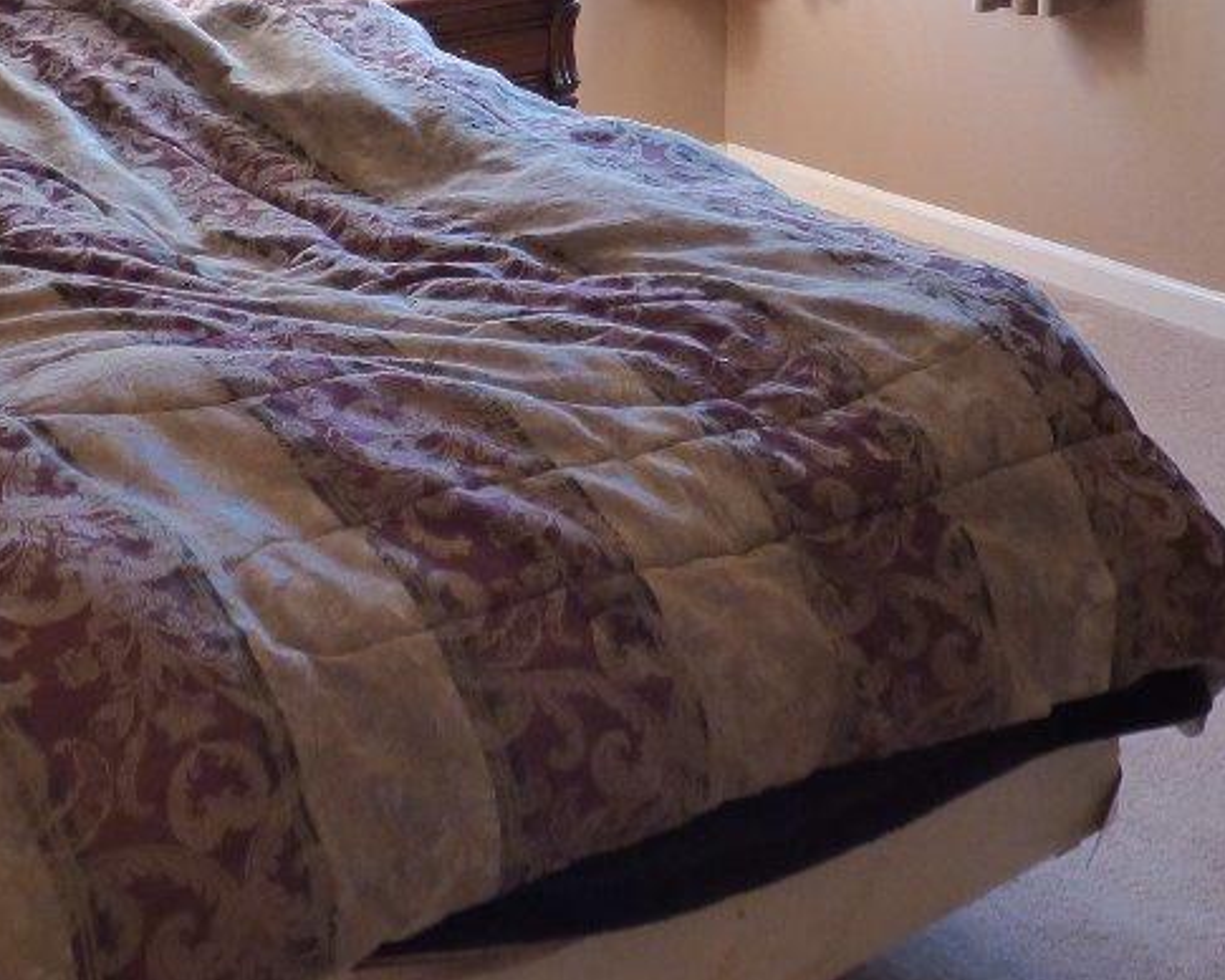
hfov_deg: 32.5
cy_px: 222
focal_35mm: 58
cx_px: 583
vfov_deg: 25.9
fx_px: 2103
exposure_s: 1/60
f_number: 2.8
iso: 400
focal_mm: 3.58
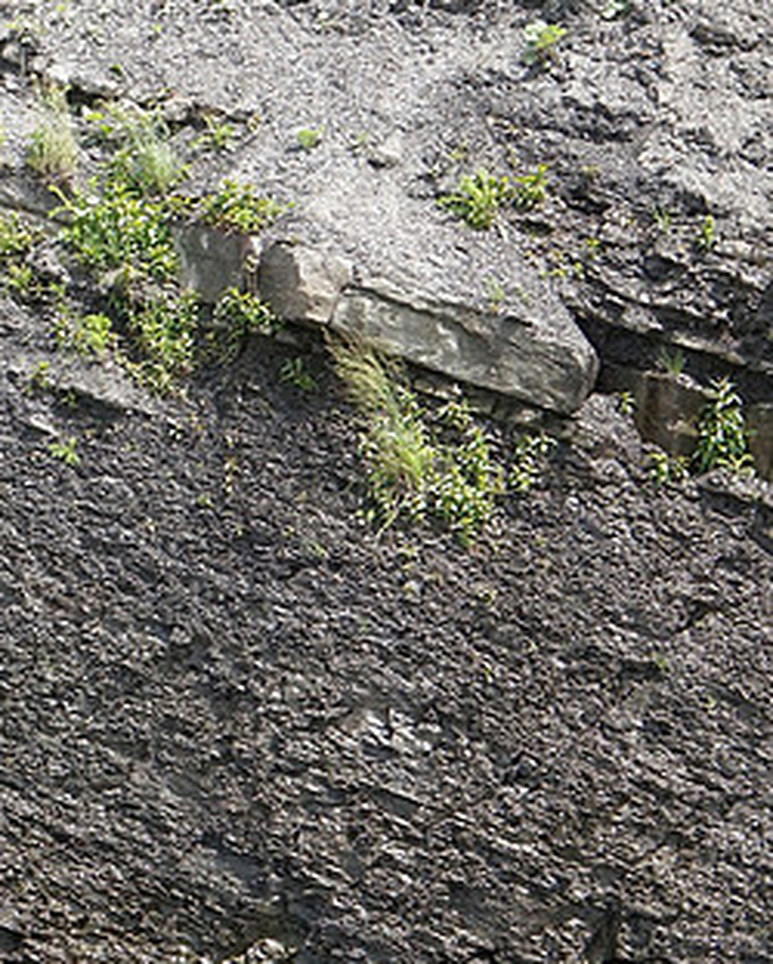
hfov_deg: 10.6
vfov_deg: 13.4
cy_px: 521
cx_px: -121
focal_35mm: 144
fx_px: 4110
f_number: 9
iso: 800
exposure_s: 1/800
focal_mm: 55
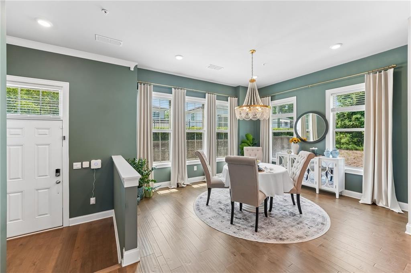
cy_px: 136
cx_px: 206
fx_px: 160
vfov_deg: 81.1
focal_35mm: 14
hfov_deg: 104.3
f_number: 8
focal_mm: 14
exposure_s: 1/15
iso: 320
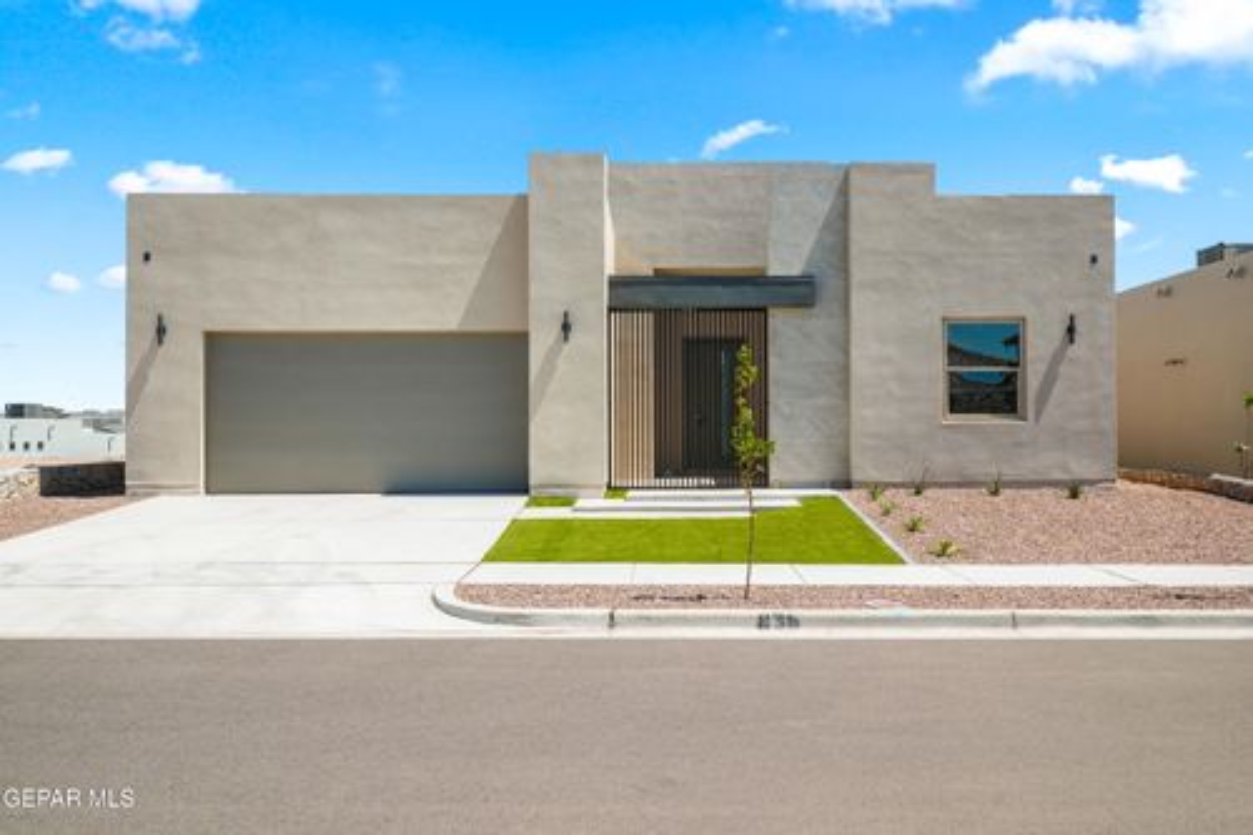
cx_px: 626
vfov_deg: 37.8
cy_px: 418
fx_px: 1218
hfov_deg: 54.5
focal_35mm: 35
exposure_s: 1/320
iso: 640
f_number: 11
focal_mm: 35
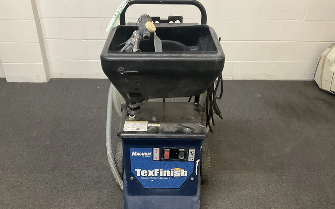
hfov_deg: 61.2
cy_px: 104
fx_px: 283
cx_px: 168
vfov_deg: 40.6
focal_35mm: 31
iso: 250
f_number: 1.8
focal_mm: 3
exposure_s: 1/40
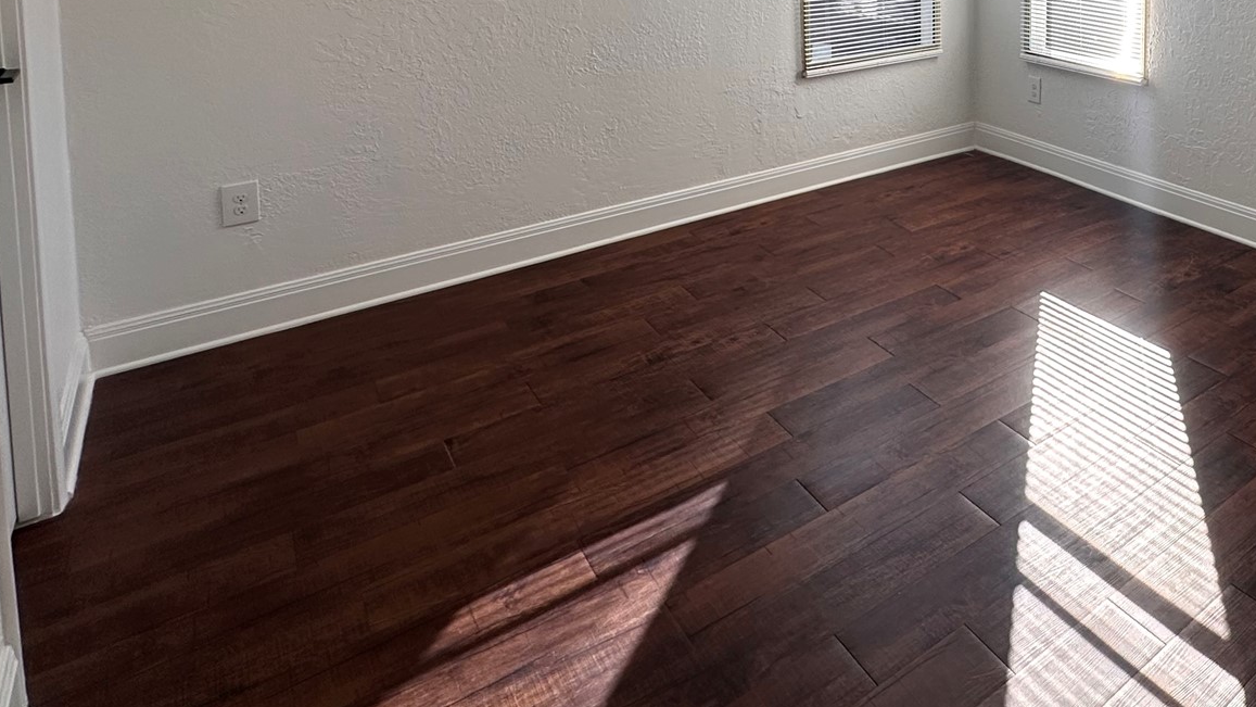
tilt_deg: -3.5
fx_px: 899
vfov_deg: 36.9
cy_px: -51
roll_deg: -0.8
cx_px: 1017
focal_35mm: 27
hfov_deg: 63.4
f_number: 2.2
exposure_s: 1/189
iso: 40
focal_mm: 2.22
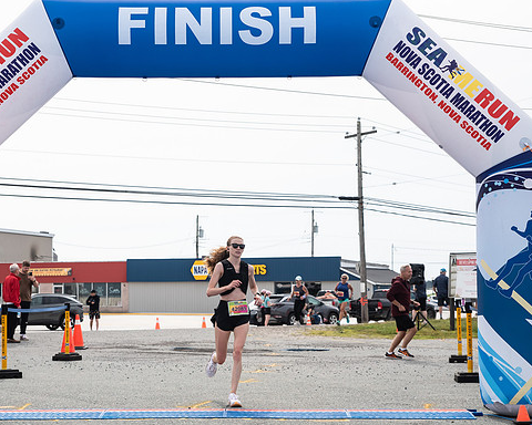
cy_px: 250
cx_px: 229
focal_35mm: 78
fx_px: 1228
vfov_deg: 19.6
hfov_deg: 24.4
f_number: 4
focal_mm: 56
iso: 800
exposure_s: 1/3200
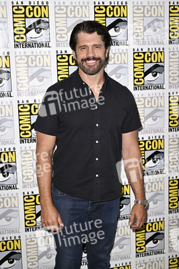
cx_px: 90
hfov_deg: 25.0
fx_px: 403
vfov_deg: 36.9
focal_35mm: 54
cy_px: 134
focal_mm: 54
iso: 1250
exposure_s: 1/250
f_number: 4.5
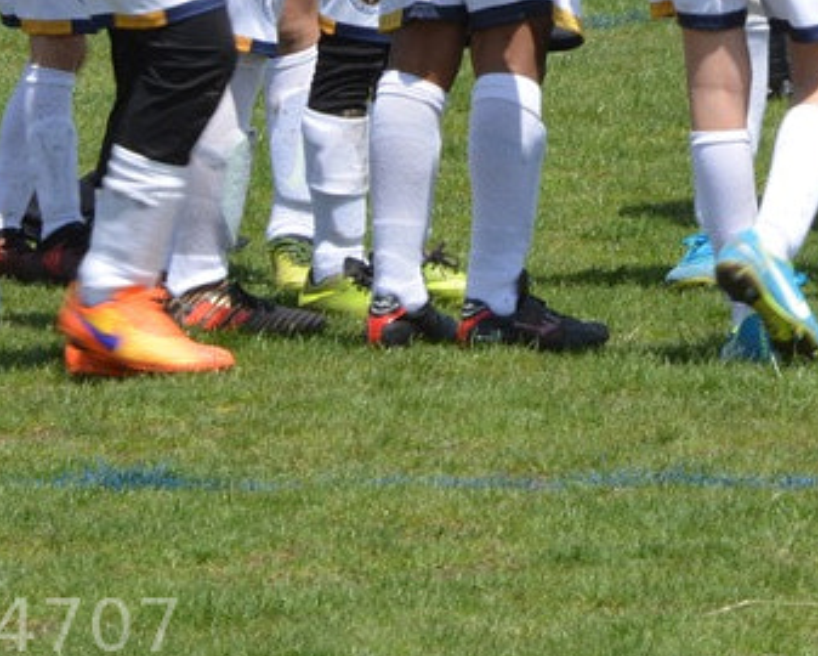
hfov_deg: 2.2
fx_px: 21559
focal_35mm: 890
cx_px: 852
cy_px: -480
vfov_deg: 1.7
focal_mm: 200
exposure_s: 1/80
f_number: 22
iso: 280
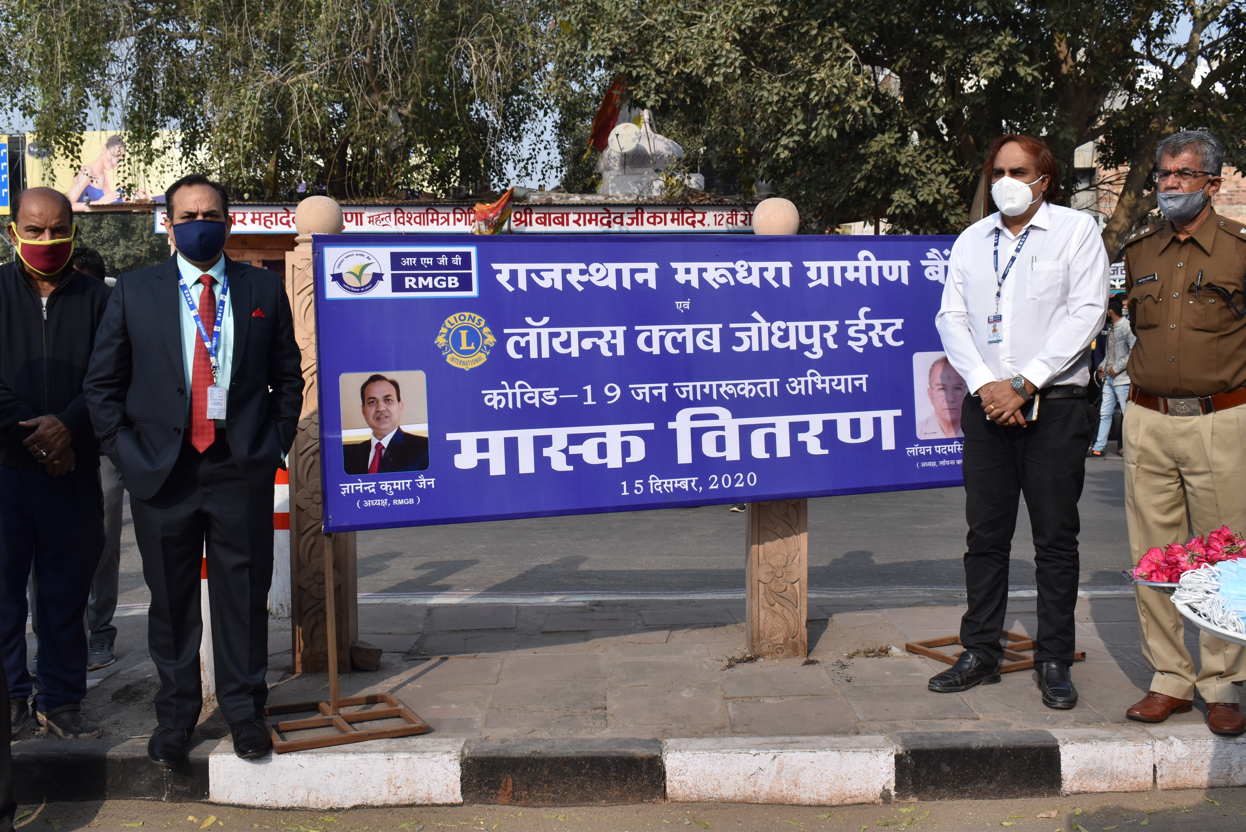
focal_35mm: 39
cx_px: 623
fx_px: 1350
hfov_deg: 49.5
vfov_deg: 34.2
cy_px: 416
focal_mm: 26
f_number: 10
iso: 200
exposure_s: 1/400
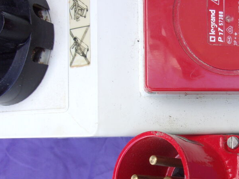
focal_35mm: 47
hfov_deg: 38.5
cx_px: 199
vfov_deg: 30.7
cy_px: 118
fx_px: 325
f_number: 3.9
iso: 80
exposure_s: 1/70
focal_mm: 5.1
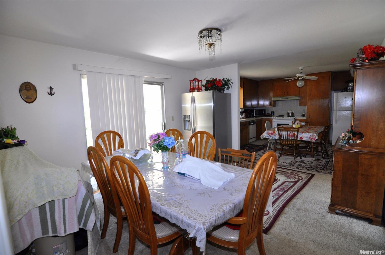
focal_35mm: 16
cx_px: 192
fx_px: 176
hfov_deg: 95.1
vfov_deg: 71.9
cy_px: 128
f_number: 3.5
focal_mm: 11
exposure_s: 1/50
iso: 800
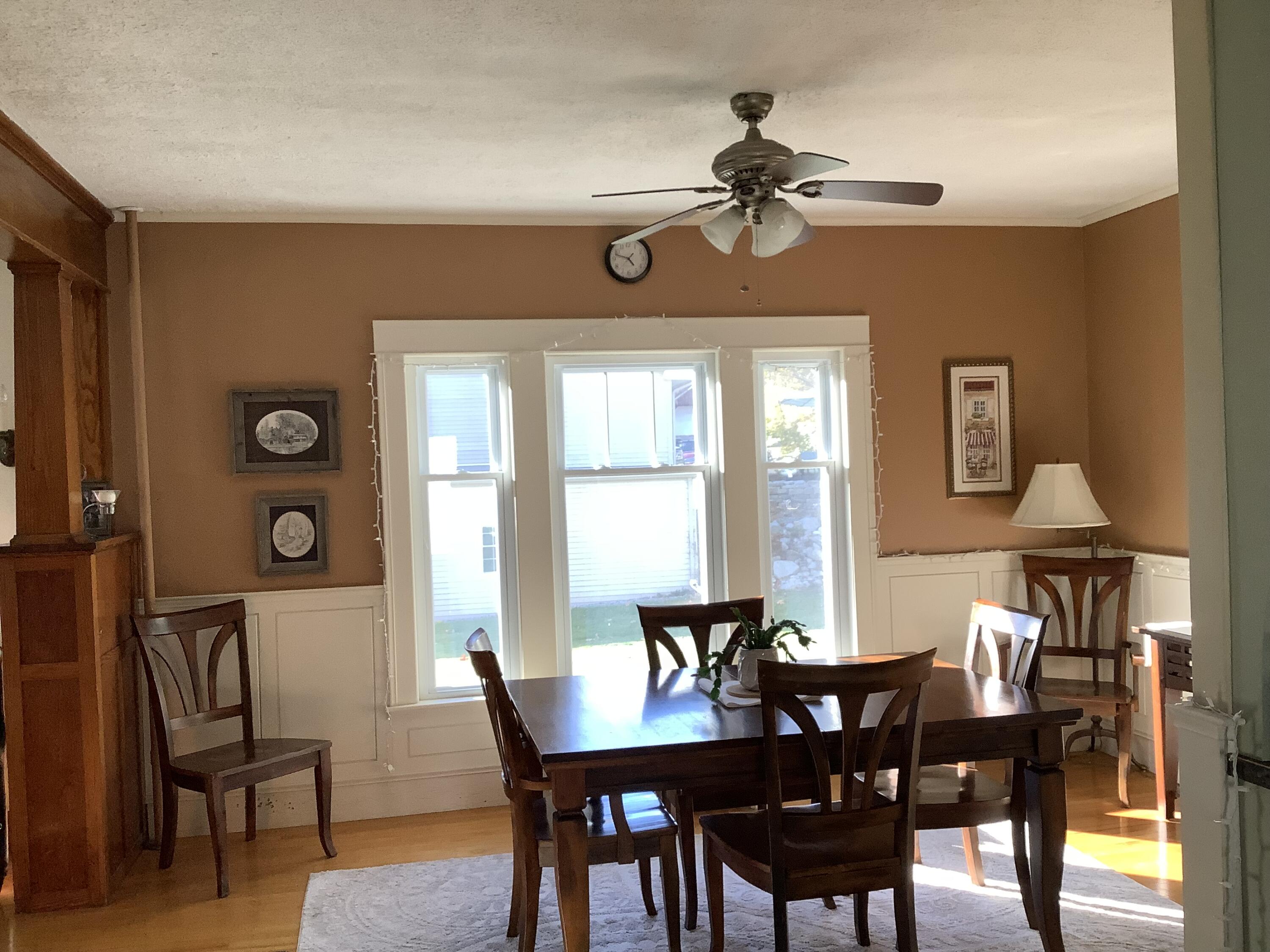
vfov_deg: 45.4
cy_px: 476
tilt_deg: -0.3
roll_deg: +1.5
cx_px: 635
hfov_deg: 58.4
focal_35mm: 31
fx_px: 1137
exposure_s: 1/120
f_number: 2.4
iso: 80
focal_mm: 3.3
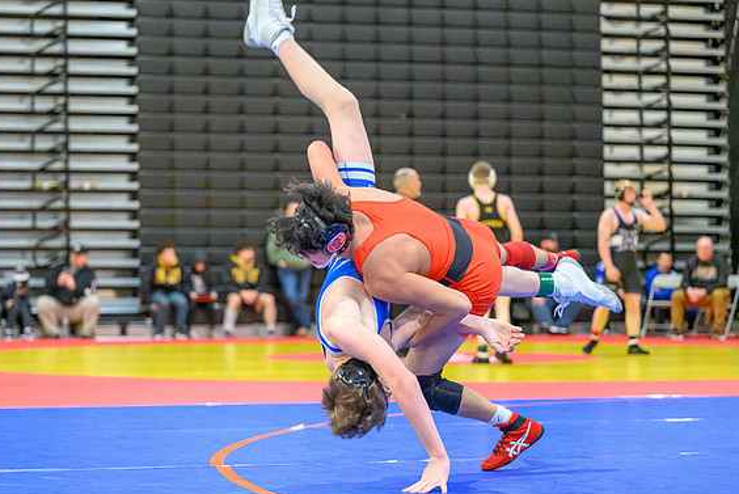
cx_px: 288
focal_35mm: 98
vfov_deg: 14.0
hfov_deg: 20.8
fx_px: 2013
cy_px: 251
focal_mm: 79
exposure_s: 1/800
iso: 14400
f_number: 2.8
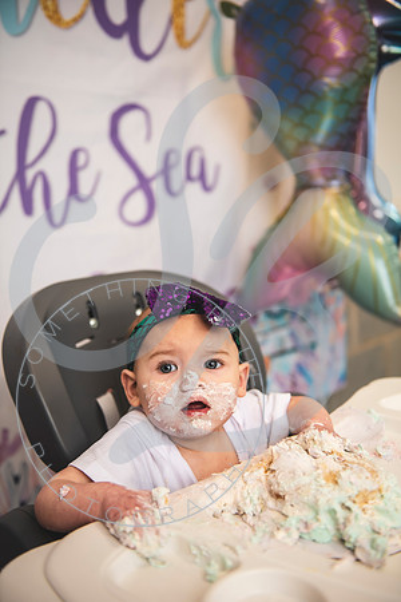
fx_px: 635
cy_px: 301
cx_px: 200
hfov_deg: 35.1
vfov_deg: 50.7
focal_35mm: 38
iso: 250
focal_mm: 38
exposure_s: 1/160
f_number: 2.8
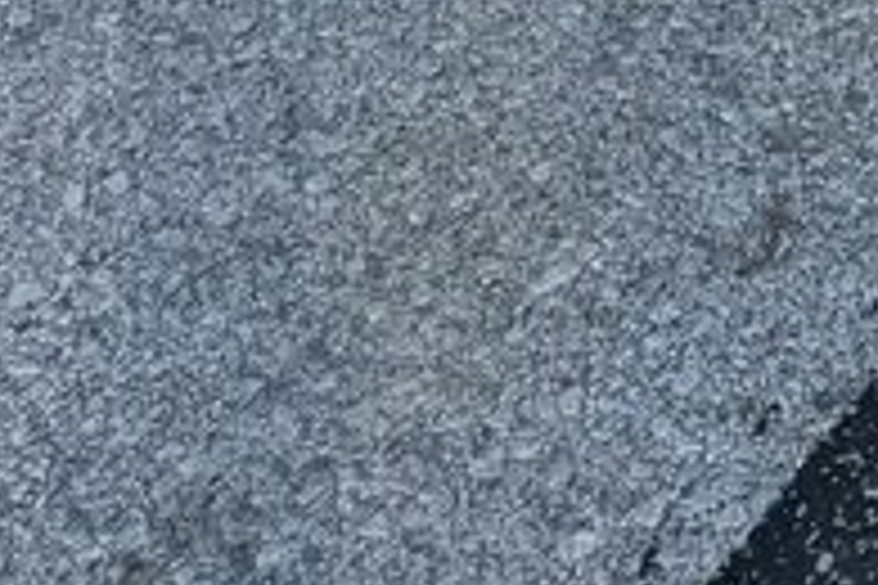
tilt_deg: -13.3
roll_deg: +0.3
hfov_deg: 13.8
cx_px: 1630
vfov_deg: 7.7
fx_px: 3195
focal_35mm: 131
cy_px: -1642
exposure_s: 1/1522
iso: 80
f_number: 1.78
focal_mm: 6.76
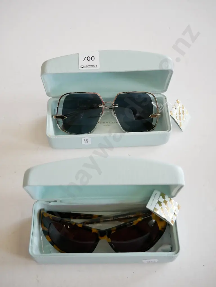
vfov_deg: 42.9
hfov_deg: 32.9
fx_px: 366
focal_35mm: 44
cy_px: 144
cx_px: 108
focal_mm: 22
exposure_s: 1/60
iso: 640
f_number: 4.2
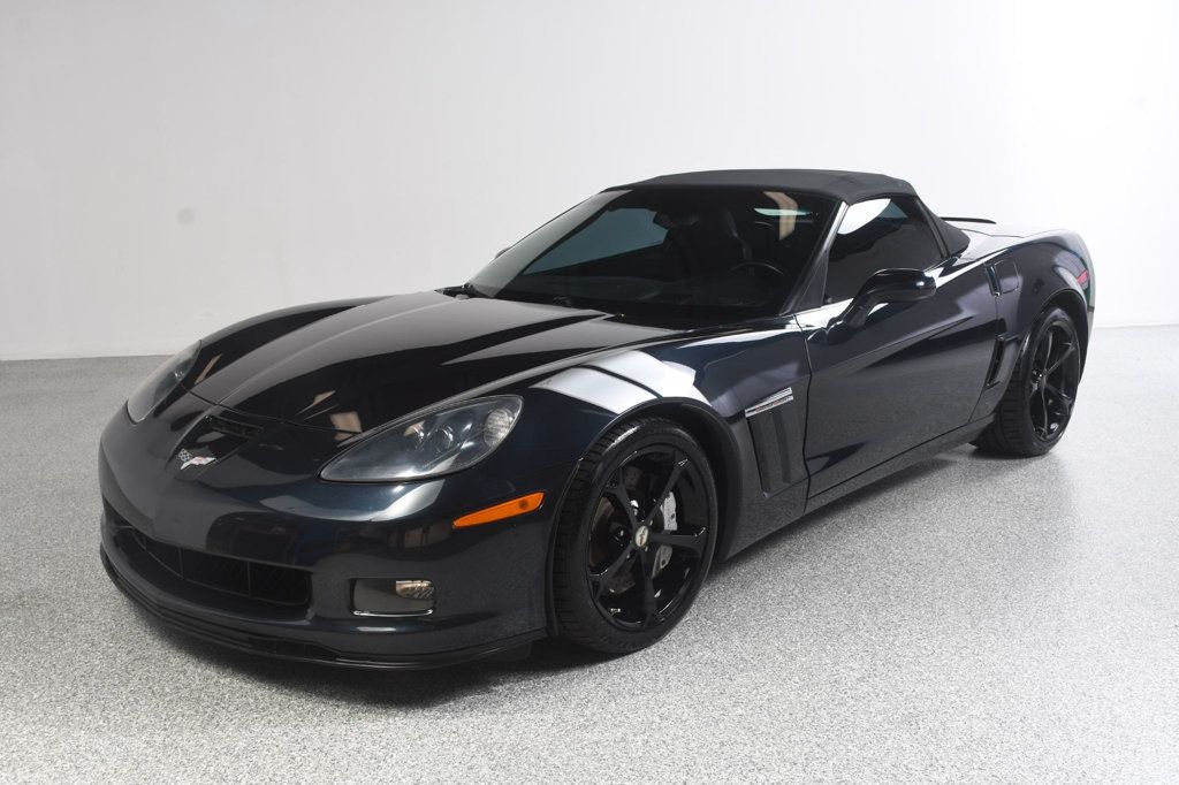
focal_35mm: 36
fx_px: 1179
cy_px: 392
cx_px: 590
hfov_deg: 53.1
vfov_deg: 36.8
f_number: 8
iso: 100
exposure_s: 1/160
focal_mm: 24
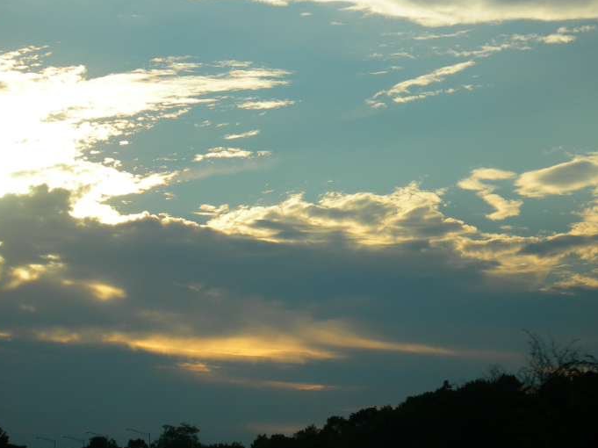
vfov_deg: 11.1
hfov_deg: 14.7
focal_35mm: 134
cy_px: 233
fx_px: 2314
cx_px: 271
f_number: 4.9
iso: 50
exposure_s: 1/378
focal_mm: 23.4
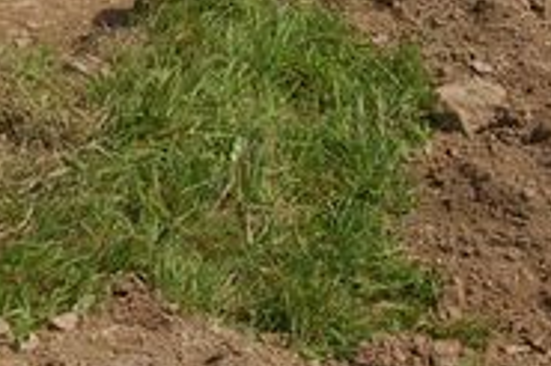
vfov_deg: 9.3
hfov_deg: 13.3
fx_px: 2233
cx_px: -274
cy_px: -22
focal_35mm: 146
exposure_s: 1/250
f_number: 11
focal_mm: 24
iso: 200
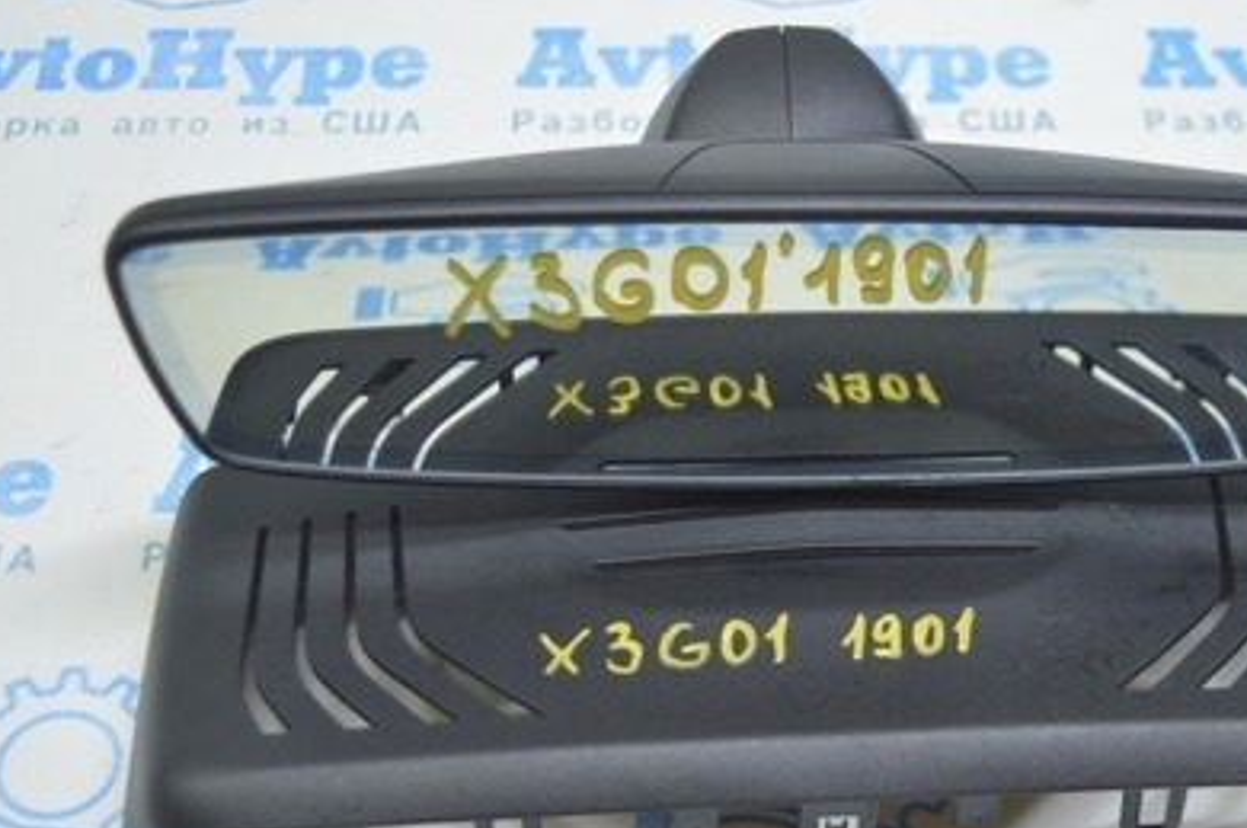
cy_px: 519
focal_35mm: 69
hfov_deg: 29.2
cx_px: 777
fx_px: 2387
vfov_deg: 19.6
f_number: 4.2
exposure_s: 1/40
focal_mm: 28
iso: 400
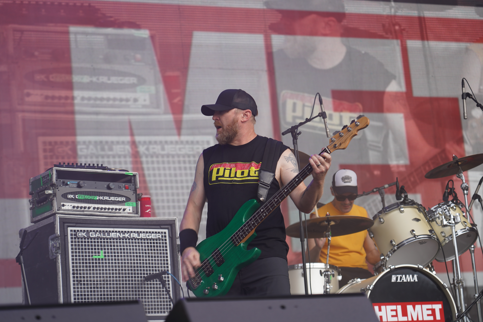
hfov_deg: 19.5
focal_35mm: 105
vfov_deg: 13.0
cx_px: 242
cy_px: 161
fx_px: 1409
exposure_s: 1/160
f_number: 4
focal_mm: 105
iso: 100
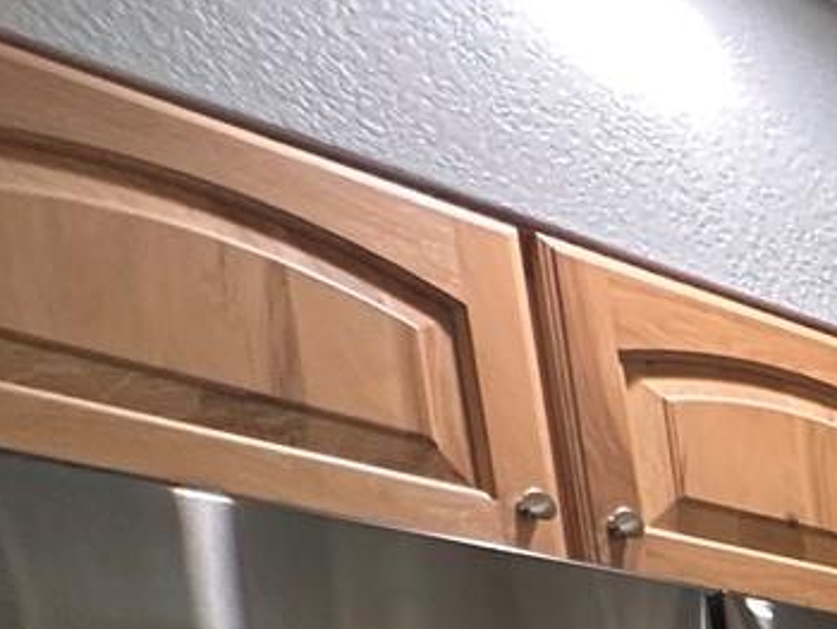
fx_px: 1549
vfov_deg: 17.2
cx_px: 1832
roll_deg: +1.6
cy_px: 1239
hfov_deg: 17.1
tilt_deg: -8.1
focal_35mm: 64
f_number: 2.2
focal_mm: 2.22
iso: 250
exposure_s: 1/60
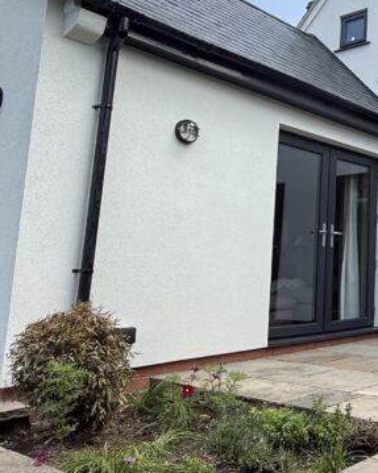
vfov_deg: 46.6
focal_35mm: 39
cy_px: 194
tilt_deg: +8.3
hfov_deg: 32.5
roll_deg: -0.8
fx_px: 546
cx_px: 439
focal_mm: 2.22
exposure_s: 1/726
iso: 50
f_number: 2.2
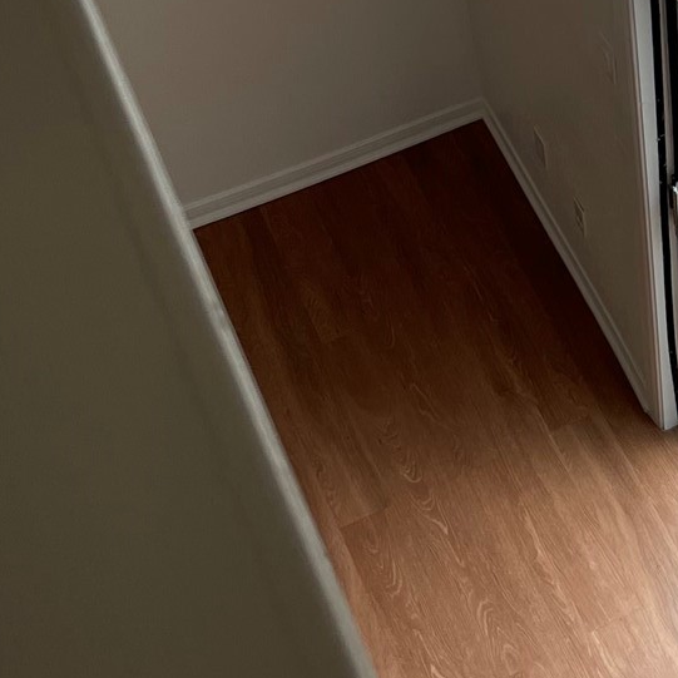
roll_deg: -2.5
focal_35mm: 87
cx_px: 874
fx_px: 1928
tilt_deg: -44.0
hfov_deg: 18.6
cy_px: 44
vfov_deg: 19.5
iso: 32
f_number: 1.6
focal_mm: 4.2
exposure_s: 1/231
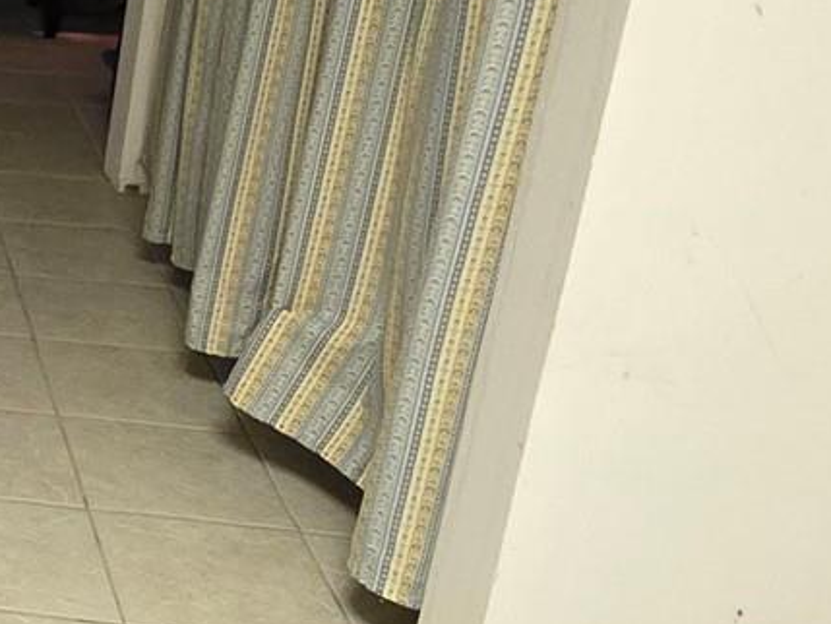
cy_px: 124
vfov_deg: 23.3
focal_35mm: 62
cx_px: -630
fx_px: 1489
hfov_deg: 21.5
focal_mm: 2.2
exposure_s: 1/60
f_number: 1.9
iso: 1000
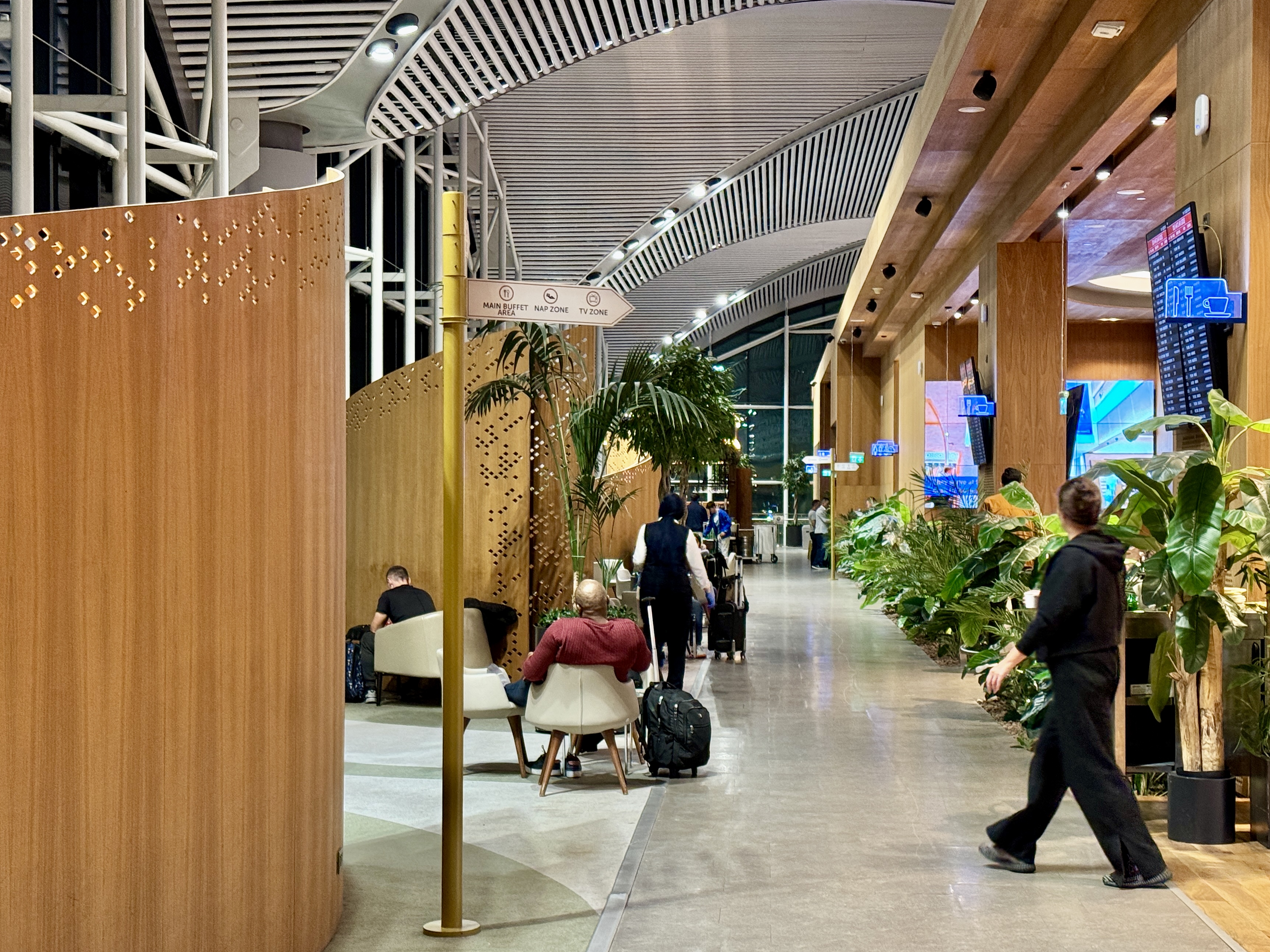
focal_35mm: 56
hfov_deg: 34.3
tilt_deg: -0.2
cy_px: 498
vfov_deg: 26.1
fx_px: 2055
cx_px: 683
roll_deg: -0.8
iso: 320
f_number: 1.78
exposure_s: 1/33
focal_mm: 6.86
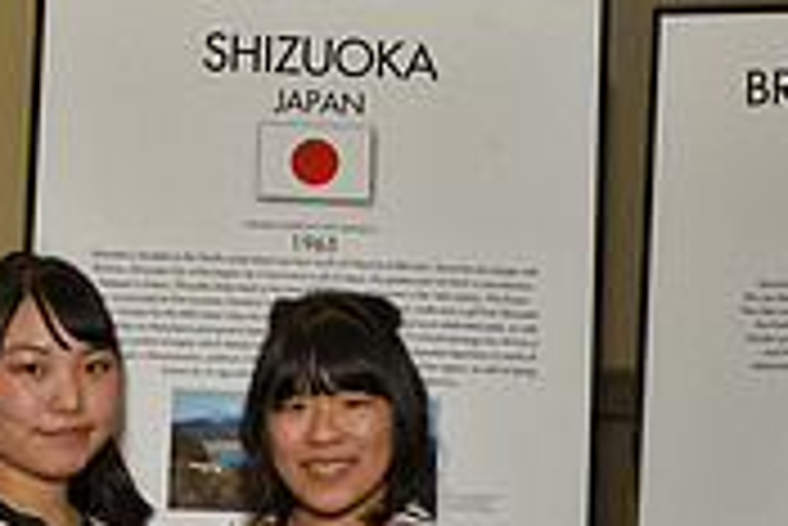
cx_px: 248
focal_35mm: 90
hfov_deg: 22.5
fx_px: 1972
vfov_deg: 14.3
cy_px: 760
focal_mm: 35
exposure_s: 1/60
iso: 1000
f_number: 7.1
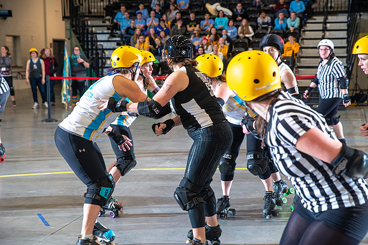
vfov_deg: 19.5
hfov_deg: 28.8
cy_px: 122
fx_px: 716
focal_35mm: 70
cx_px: 184
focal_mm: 70
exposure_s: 1/160
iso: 500
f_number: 5.6
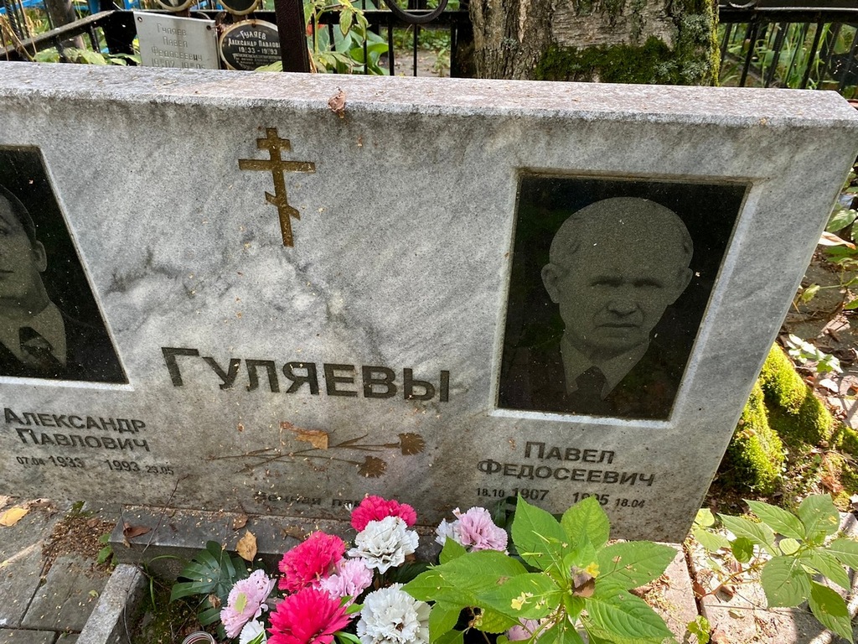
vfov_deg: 53.1
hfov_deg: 67.3
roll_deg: -0.4
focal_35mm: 26
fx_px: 644
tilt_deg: -35.0
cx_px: 429
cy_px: 322
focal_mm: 4.25
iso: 125
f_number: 1.8
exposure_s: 1/107
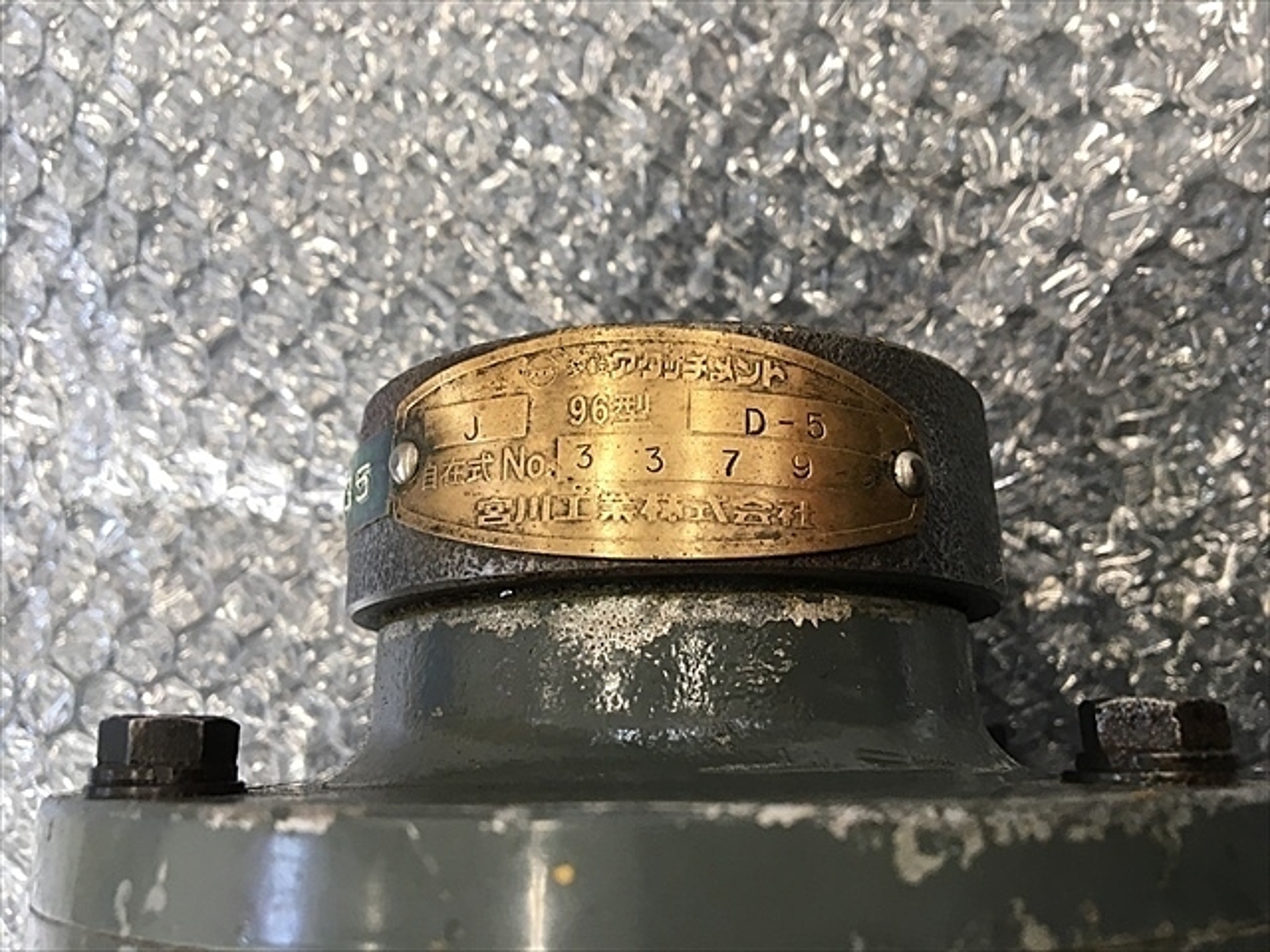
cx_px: 635
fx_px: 1064
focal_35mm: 29
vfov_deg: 48.2
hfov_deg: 61.7
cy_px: 476
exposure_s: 1/30
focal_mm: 4.15
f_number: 2.2
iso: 64
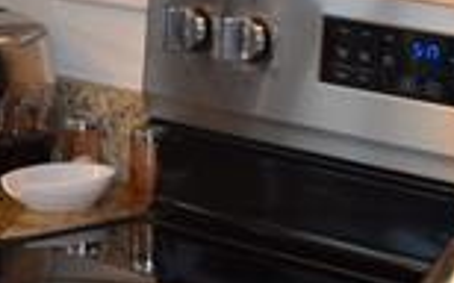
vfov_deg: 5.8
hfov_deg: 9.2
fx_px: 2770
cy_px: -186
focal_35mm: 224
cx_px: -168
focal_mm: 22
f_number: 5.6
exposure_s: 1/125
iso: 800
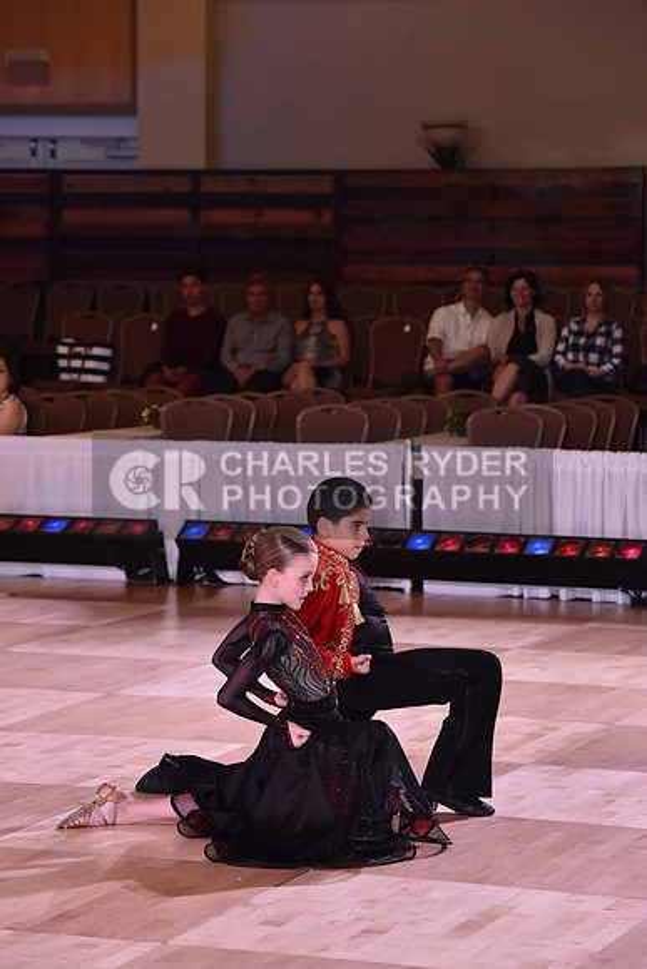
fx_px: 3233
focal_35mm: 120
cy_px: 484
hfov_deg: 11.4
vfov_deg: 17.1
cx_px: 324
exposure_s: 1/250
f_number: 5.6
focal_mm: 120
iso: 2000
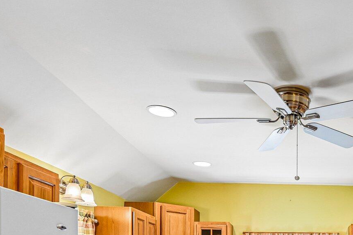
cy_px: 277
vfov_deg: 29.6
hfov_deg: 44.4
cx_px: 324
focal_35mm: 39
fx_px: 384
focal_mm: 16.5
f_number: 4.8
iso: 400
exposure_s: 1/20
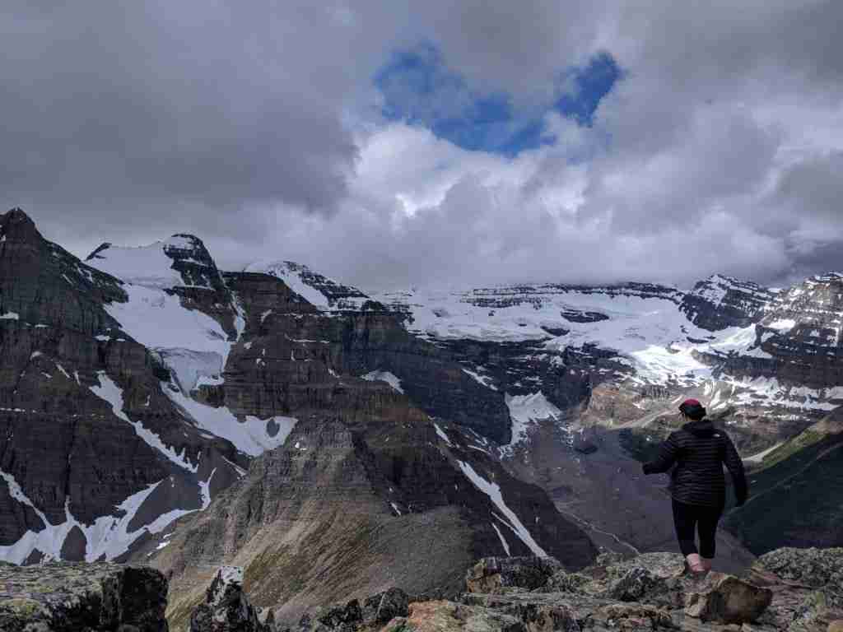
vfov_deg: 51.4
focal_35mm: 27
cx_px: 422
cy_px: 316
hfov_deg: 65.3
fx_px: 658
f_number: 1.8
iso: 59
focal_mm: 4.44
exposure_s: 1/5882
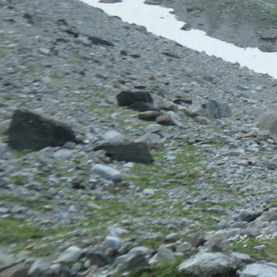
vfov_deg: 15.2
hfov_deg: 13.2
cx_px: 539
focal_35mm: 115
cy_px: 128
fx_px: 1041
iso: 200
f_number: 3.7
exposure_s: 1/640
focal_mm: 12.5
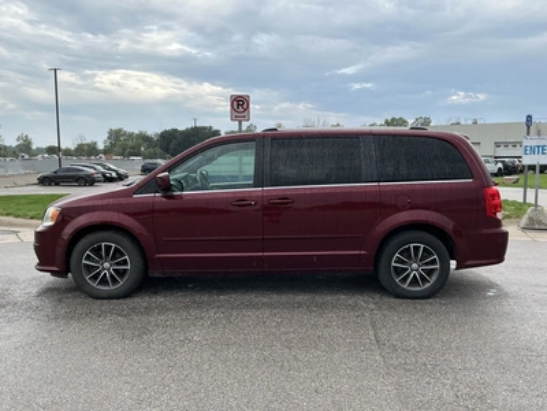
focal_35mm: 28
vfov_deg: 49.7
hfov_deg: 63.4
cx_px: 274
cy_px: 206
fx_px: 442
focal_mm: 3
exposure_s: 1/432
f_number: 1.8
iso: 25
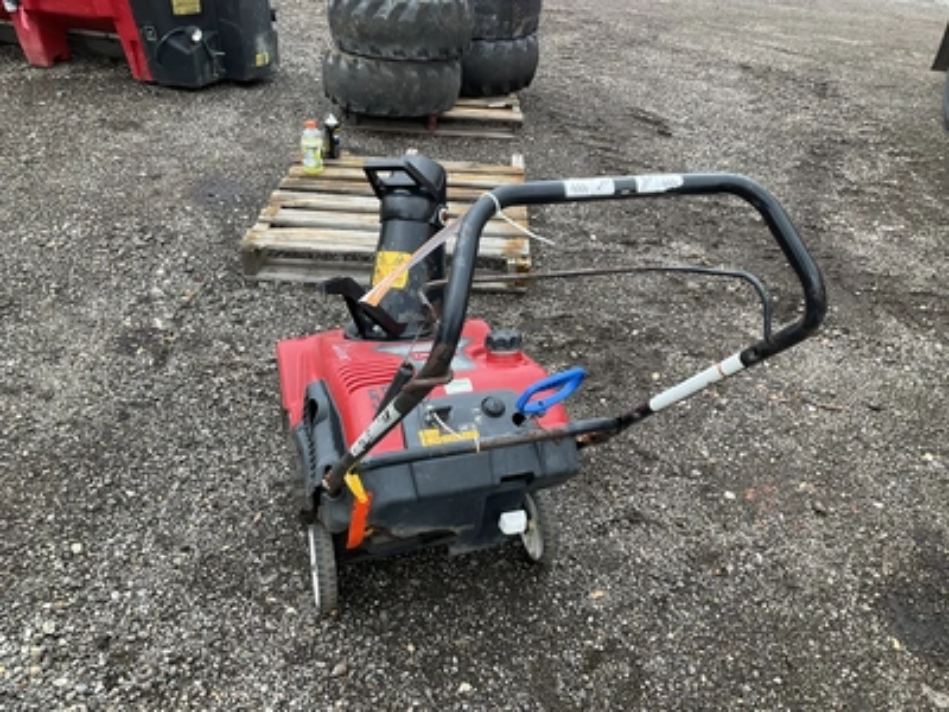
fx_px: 795
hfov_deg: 61.7
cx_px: 474
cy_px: 356
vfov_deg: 48.2
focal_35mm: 29
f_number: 1.8
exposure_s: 1/122
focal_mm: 3
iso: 32
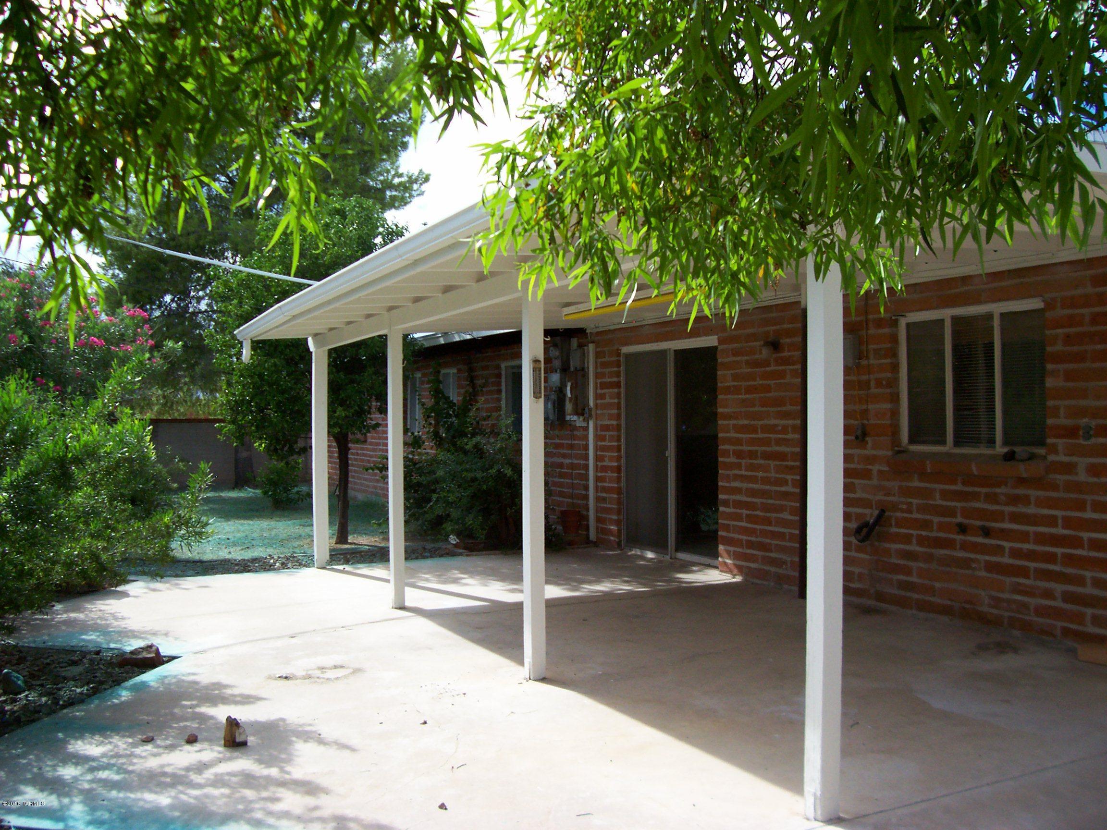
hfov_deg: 54.0
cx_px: 554
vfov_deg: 41.8
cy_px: 415
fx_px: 1087
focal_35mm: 34
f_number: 2.7
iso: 80
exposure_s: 1/703
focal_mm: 5.6
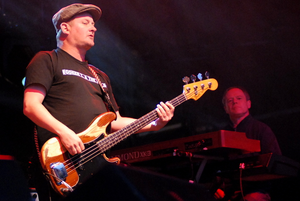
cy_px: 100
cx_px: 150
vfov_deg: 10.7
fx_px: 1077
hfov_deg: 15.9
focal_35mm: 129
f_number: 2.8
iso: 1600
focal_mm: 86
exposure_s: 1/160
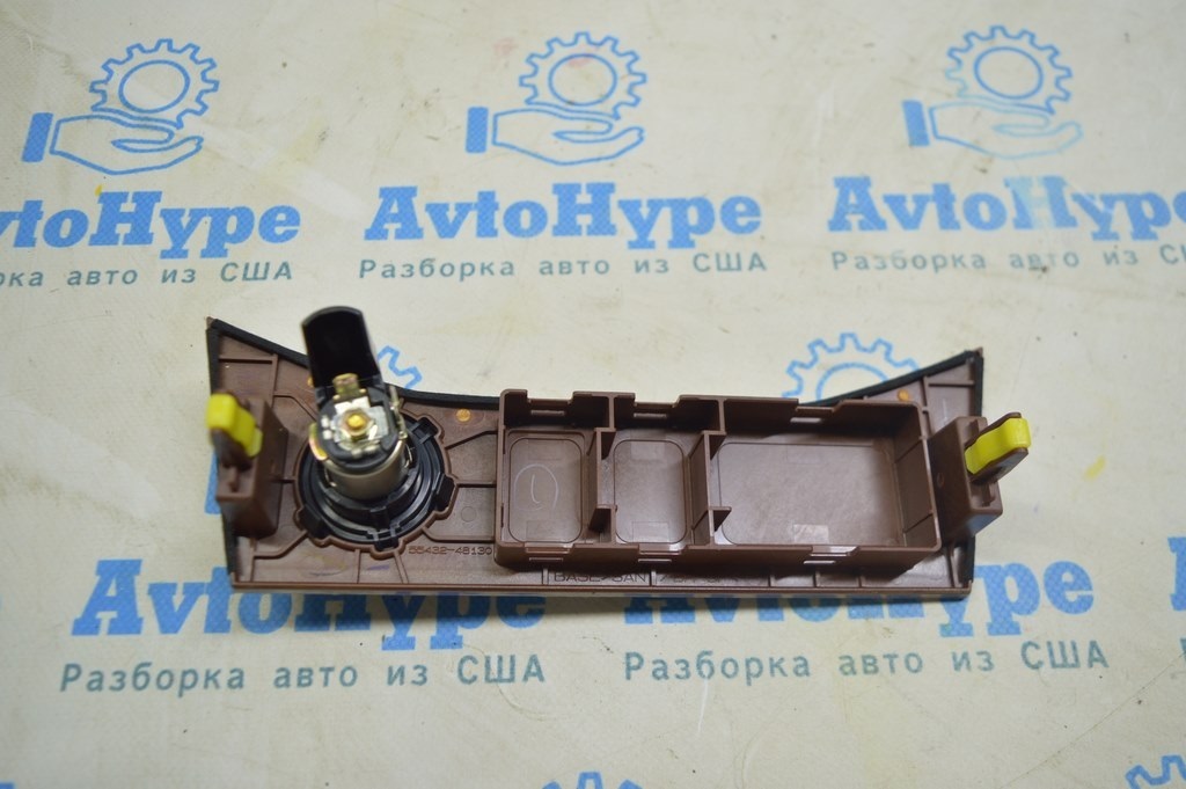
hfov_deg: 62.0
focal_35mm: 30
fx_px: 988
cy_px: 394
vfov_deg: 43.5
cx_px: 593
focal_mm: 20
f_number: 3.8
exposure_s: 1/50
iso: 400
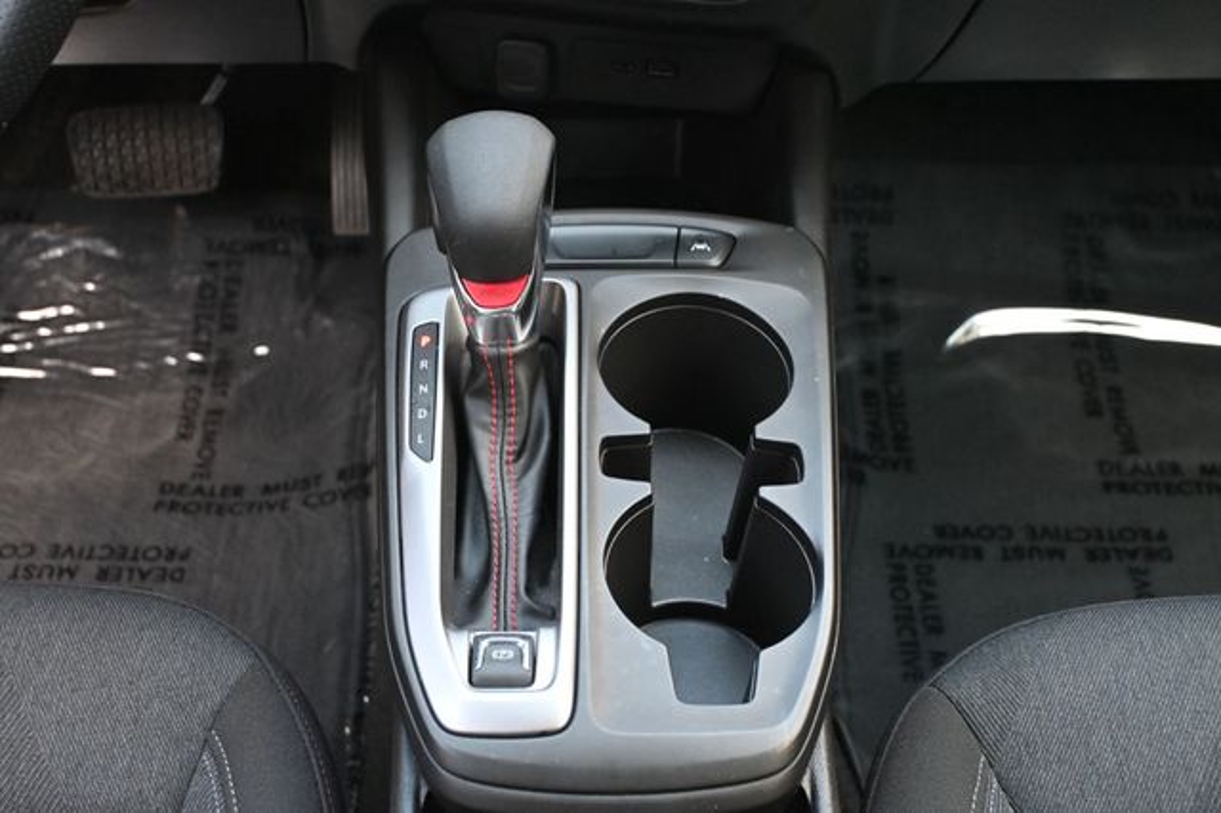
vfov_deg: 27.6
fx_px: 1653
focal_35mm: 49
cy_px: 406
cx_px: 610
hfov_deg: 40.6
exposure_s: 1/125
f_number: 5
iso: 3200
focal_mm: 32.5
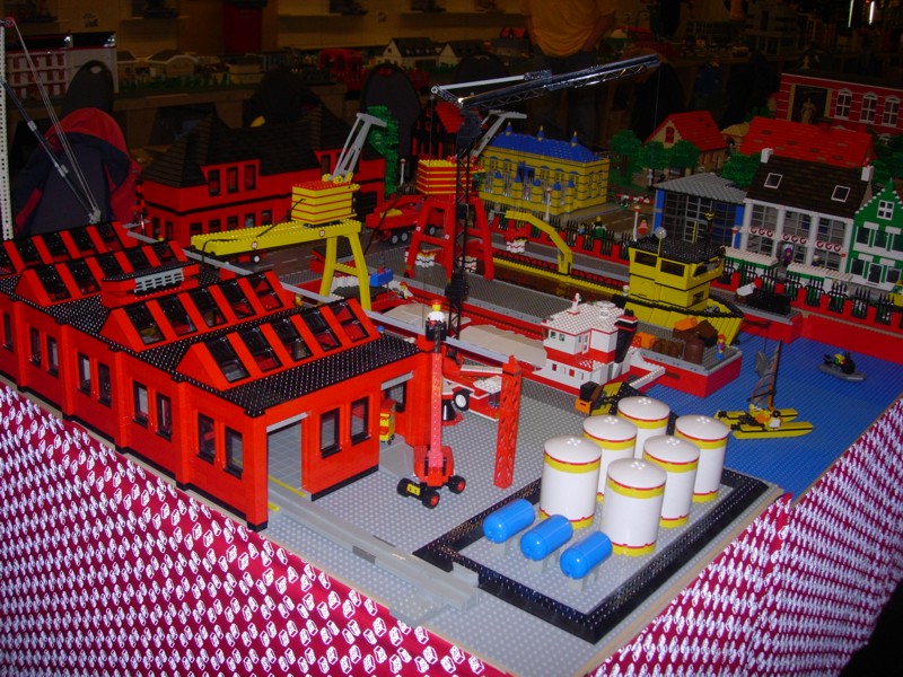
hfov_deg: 49.0
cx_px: 452
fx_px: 991
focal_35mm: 38
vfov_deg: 37.7
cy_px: 338
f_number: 2.8
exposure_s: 1/64
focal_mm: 7.8
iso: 79
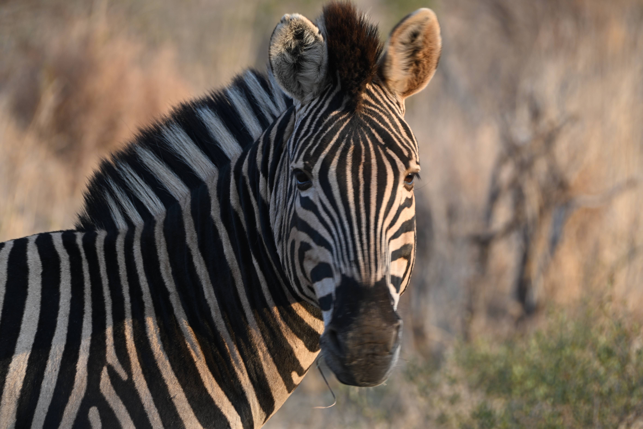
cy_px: 214
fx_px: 9644
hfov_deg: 3.8
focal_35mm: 540
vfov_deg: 2.5
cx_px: 322
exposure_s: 1/25
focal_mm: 360
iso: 100
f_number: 8
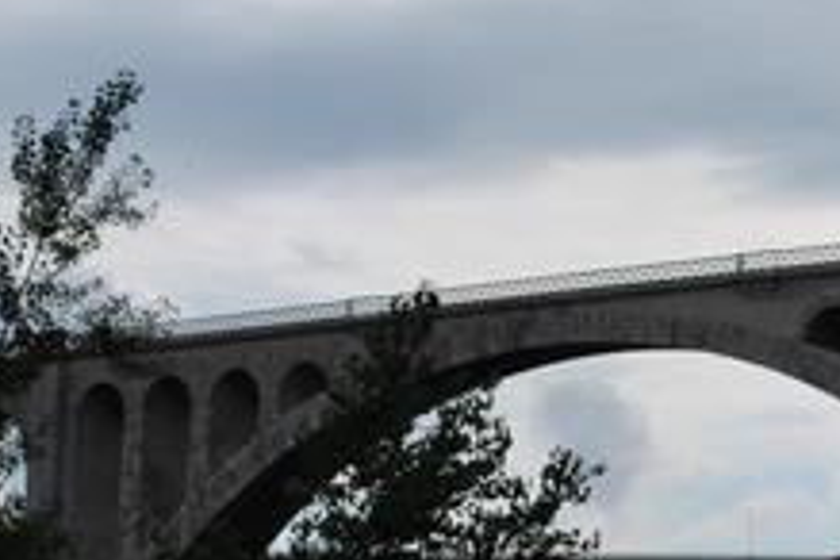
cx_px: 687
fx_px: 4596
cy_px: 322
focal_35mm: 197
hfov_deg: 10.4
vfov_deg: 7.0
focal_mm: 48
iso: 100
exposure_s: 1/320
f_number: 9
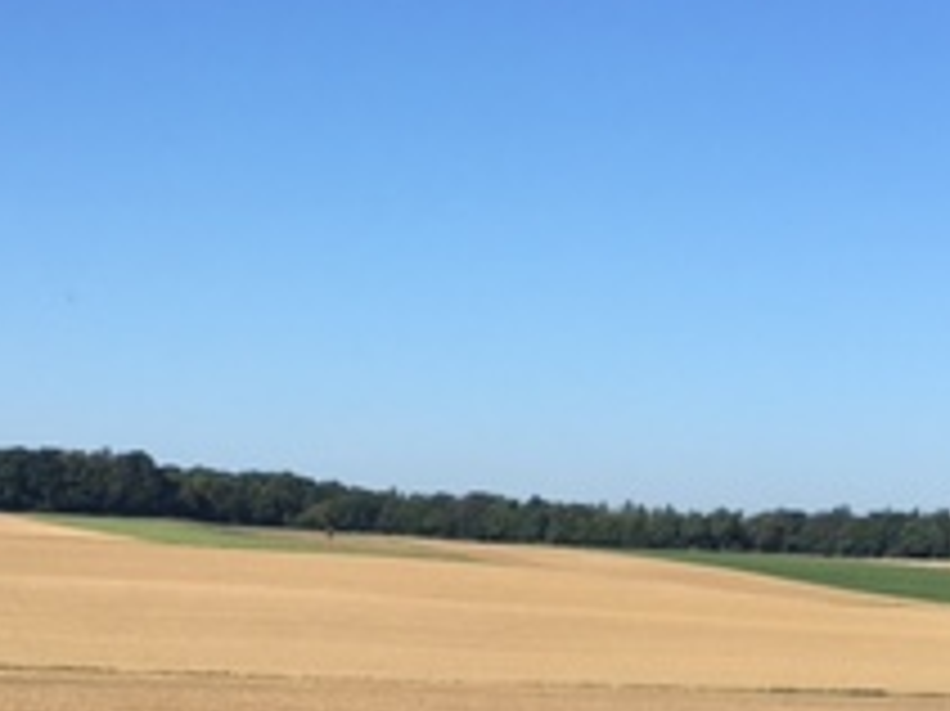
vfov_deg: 15.9
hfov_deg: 22.2
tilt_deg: -8.3
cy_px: 945
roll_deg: -2.1
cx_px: 612
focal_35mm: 88
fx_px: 2414
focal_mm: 4.15
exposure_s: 1/1832
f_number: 2.2
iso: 25
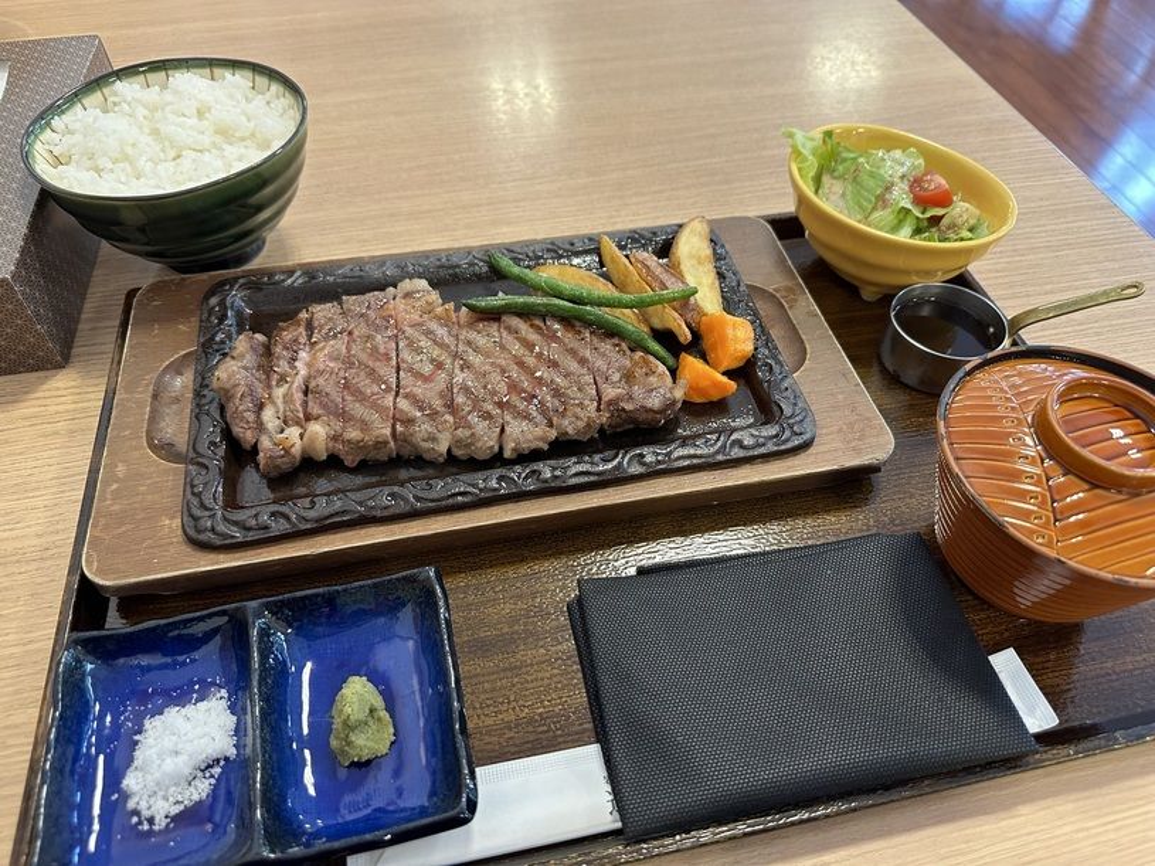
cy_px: 433
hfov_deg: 71.6
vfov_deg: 56.8
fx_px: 801
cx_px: 578
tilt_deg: -49.8
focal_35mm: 24
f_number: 1.78
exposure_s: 1/119
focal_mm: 6.86
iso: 250
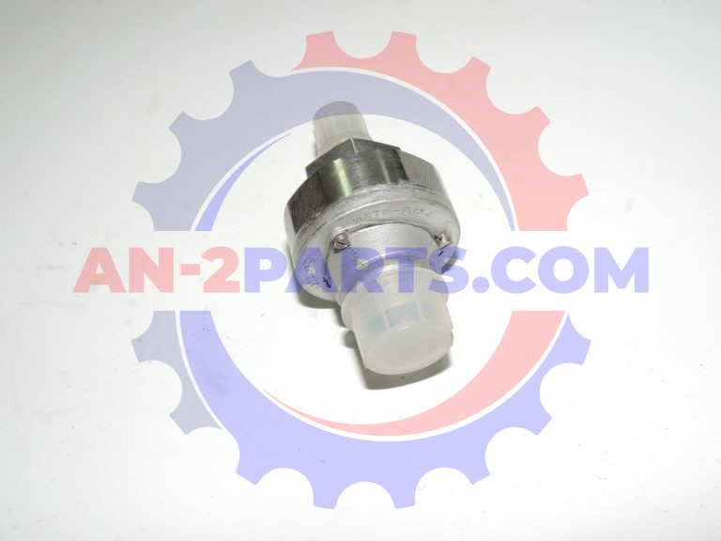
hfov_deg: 52.6
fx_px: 729
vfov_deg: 40.7
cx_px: 360
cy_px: 270
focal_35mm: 35
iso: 100
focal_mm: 6.2
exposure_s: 1/15
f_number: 3.3
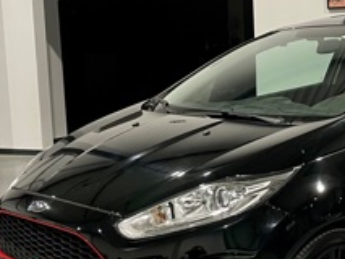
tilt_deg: -10.5
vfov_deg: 18.9
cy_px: 170
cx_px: 303
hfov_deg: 24.4
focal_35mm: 78
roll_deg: +1.4
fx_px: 778
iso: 100
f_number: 1.6
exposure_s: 1/50
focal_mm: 4.2
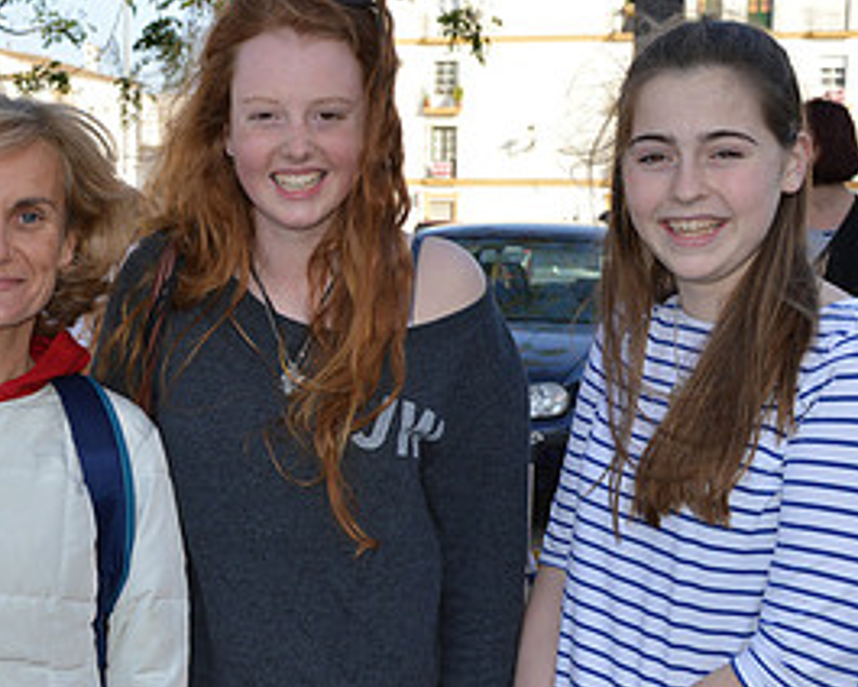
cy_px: 486
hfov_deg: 25.3
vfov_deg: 20.6
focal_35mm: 74
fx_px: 1879
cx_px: 172
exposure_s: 1/200
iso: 100
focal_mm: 24
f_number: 7.1
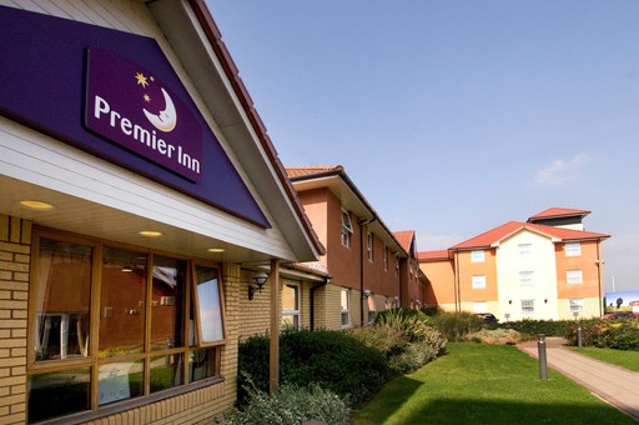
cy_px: 212
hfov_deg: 90.1
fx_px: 319
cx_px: 320
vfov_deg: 67.2
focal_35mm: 18
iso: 400
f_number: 8
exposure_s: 1/640
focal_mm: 12
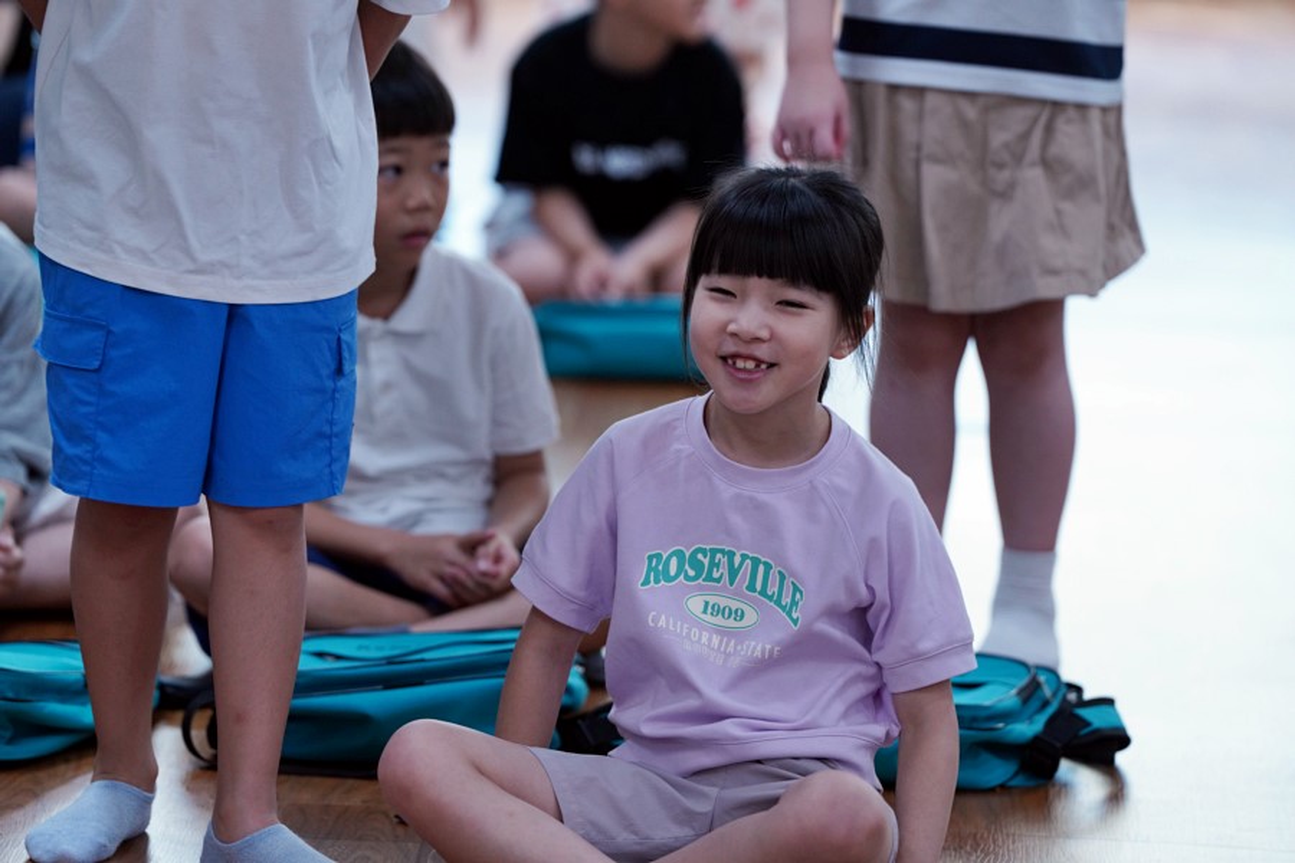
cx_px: 648
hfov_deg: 10.3
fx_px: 7194
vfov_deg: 6.9
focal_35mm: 200
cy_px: 432
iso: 1600
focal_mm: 200
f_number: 4
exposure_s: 1/250
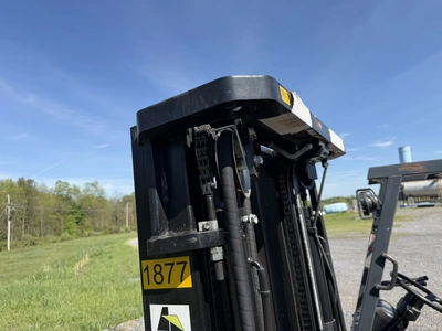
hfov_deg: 71.6
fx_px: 306
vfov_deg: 56.8
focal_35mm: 24
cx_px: 221
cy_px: 166
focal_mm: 6.76
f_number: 1.78
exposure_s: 1/3279
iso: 80
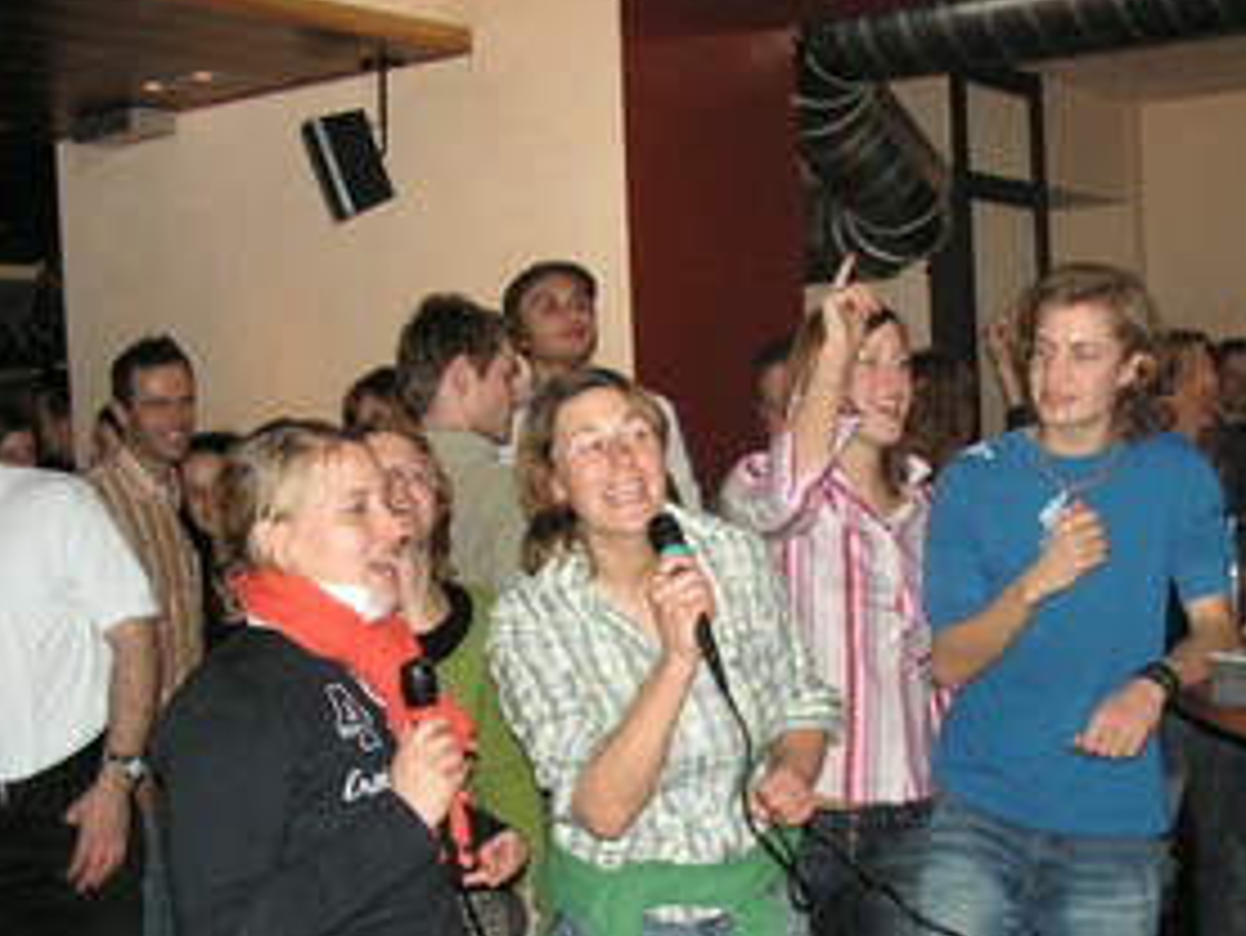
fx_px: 1873
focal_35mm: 52
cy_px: 639
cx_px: 823
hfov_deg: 36.5
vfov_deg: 27.8
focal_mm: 6
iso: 160
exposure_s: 1/40
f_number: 3.2
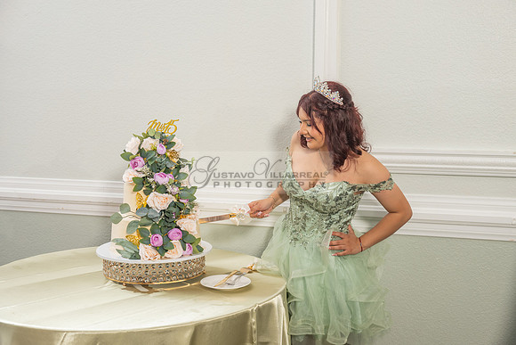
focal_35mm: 44
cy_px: 172
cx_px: 258
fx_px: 631
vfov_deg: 30.5
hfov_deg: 44.5
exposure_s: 1/125
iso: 500
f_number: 4.5
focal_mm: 44
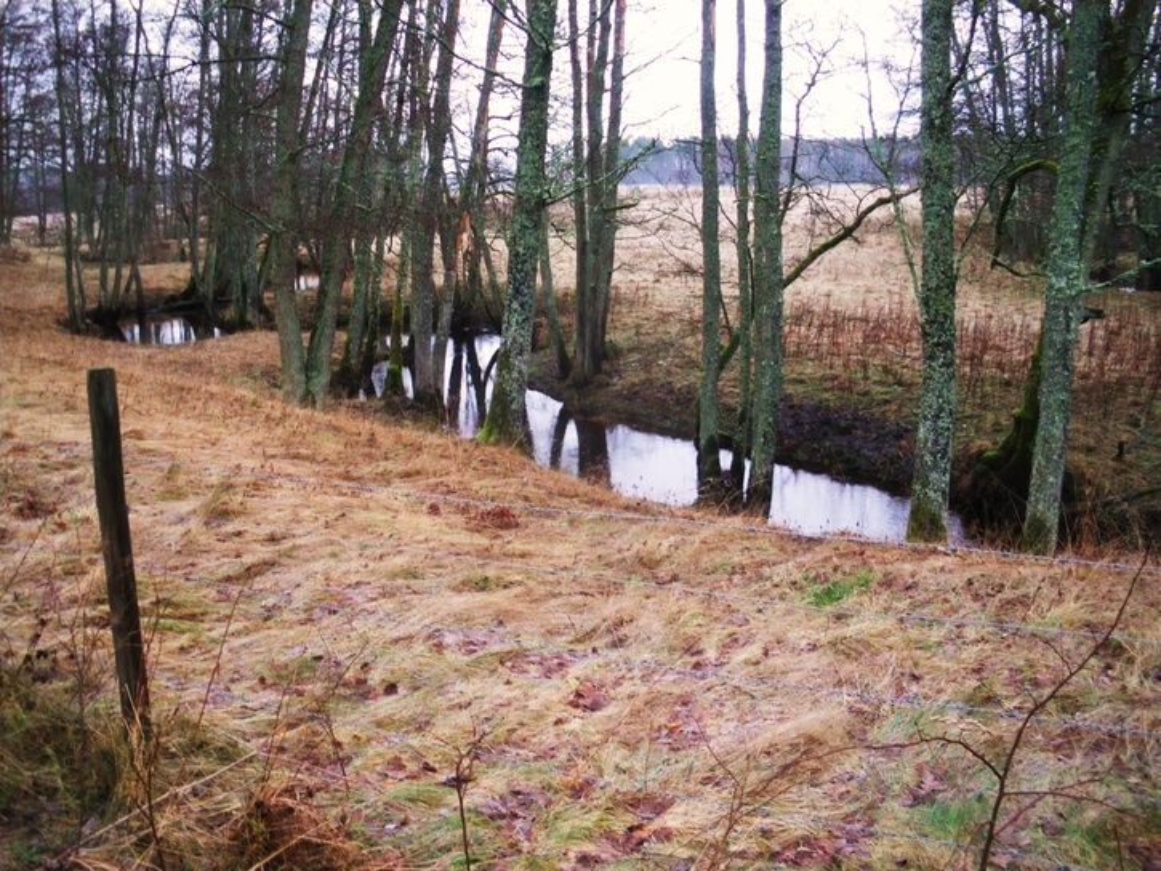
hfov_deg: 51.3
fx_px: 1208
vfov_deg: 39.7
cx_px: 580
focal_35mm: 36
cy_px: 436
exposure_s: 1/50
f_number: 3.5
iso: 200
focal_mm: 6.3
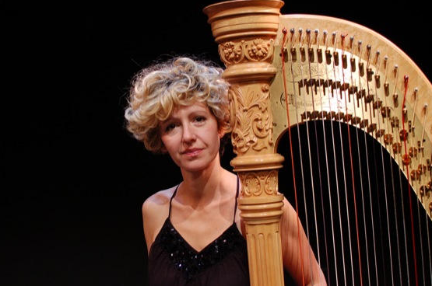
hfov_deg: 33.1
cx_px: 192
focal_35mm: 61
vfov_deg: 22.3
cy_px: 126
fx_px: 726
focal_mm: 35
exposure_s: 1/40
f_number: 4
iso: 400
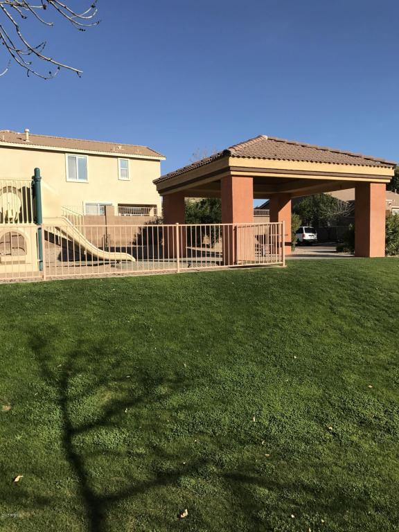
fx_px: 430
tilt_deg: -2.7
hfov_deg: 49.7
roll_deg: +0.7
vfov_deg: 63.4
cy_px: 266
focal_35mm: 28
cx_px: 200
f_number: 1.8
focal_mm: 3.99
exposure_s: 1/2179
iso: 20
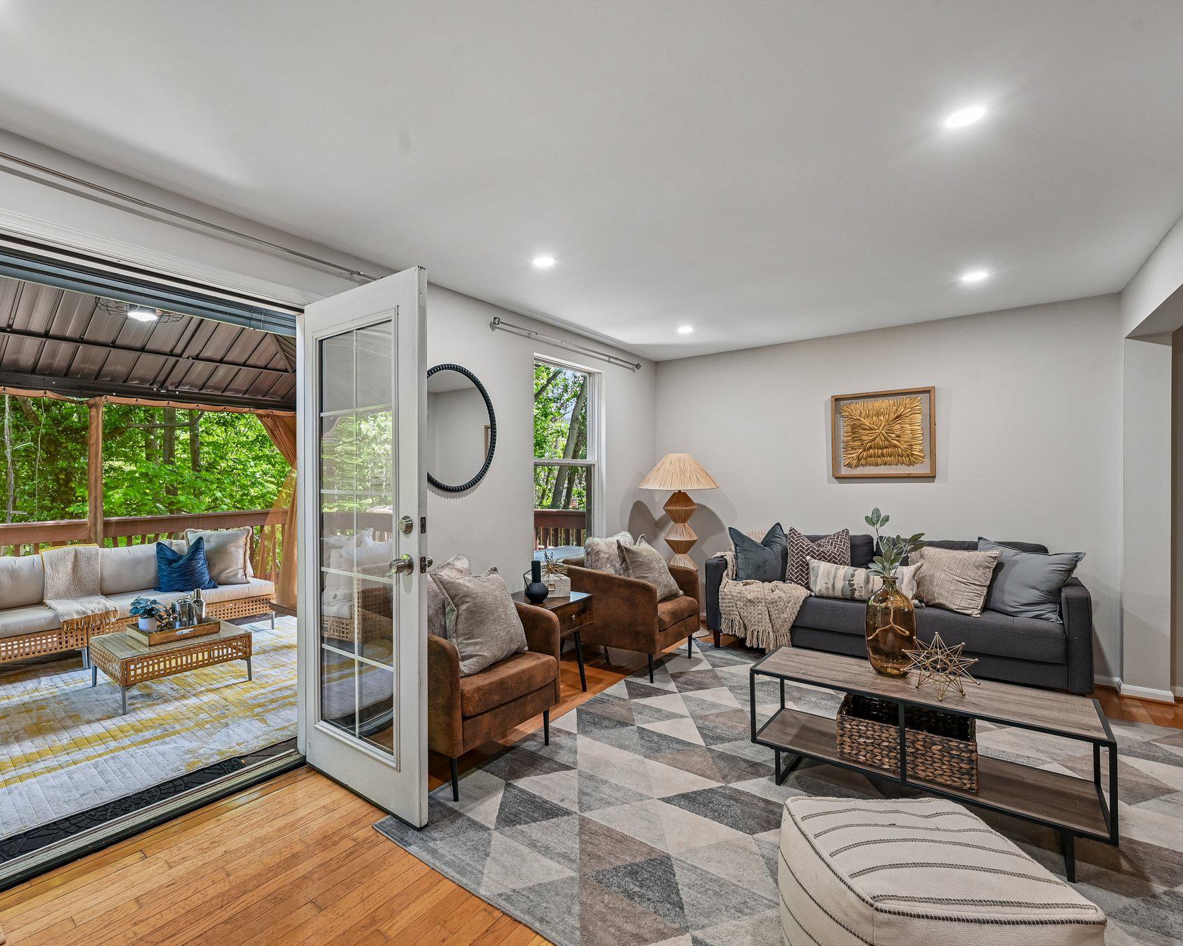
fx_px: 560
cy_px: 474
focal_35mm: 16
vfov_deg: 80.4
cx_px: 482
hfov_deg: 92.1
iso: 320
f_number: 8
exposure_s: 1/15
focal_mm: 14
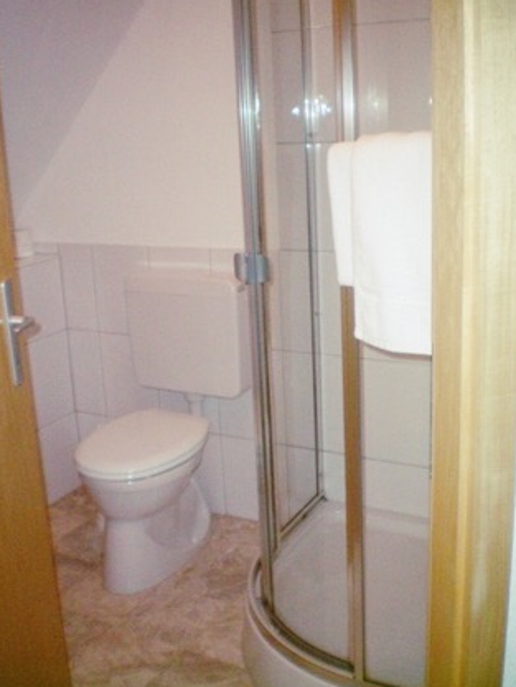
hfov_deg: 35.1
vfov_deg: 45.8
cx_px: 249
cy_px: 338
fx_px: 814
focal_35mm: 41
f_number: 3.1
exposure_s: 1/60
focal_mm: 6.3
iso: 200
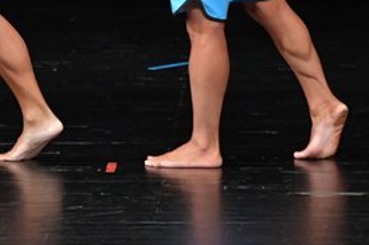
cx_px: 119
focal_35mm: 760
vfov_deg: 1.8
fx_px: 7785
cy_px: -96
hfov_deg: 2.7
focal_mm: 180
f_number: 5.6
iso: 3200
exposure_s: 1/400
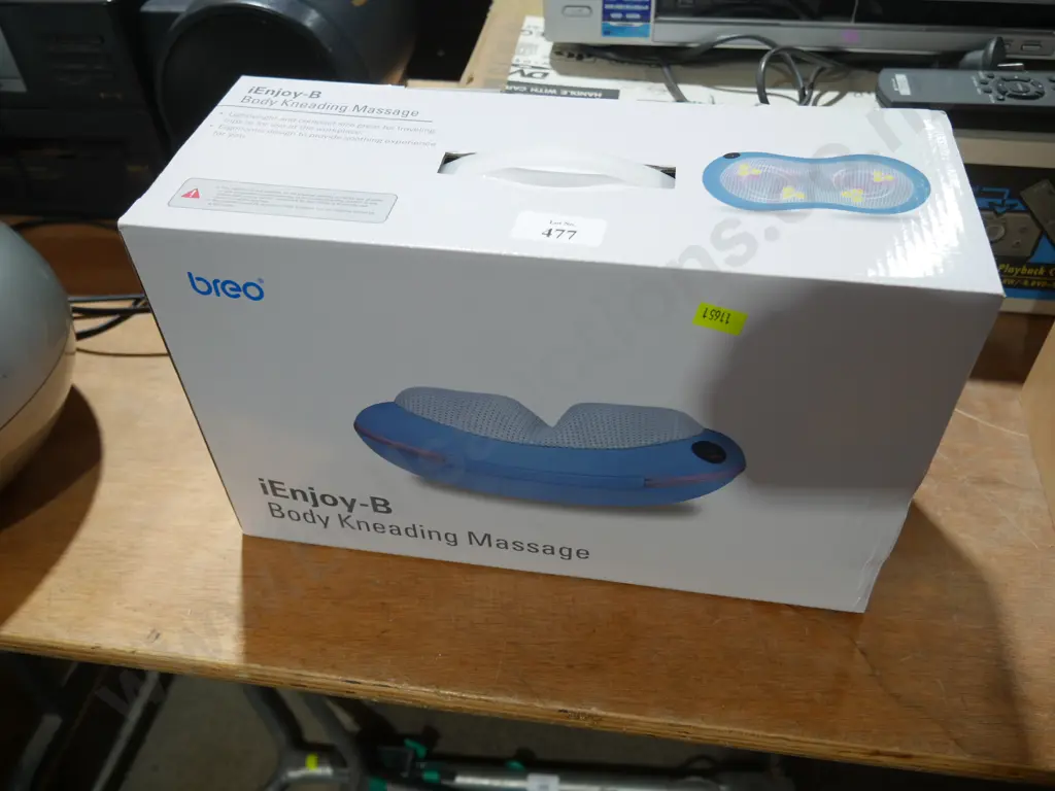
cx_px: 528
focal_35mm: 28
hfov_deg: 63.4
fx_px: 853
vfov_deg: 49.7
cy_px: 396
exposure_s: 1/60
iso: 250
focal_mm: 14
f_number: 3.5
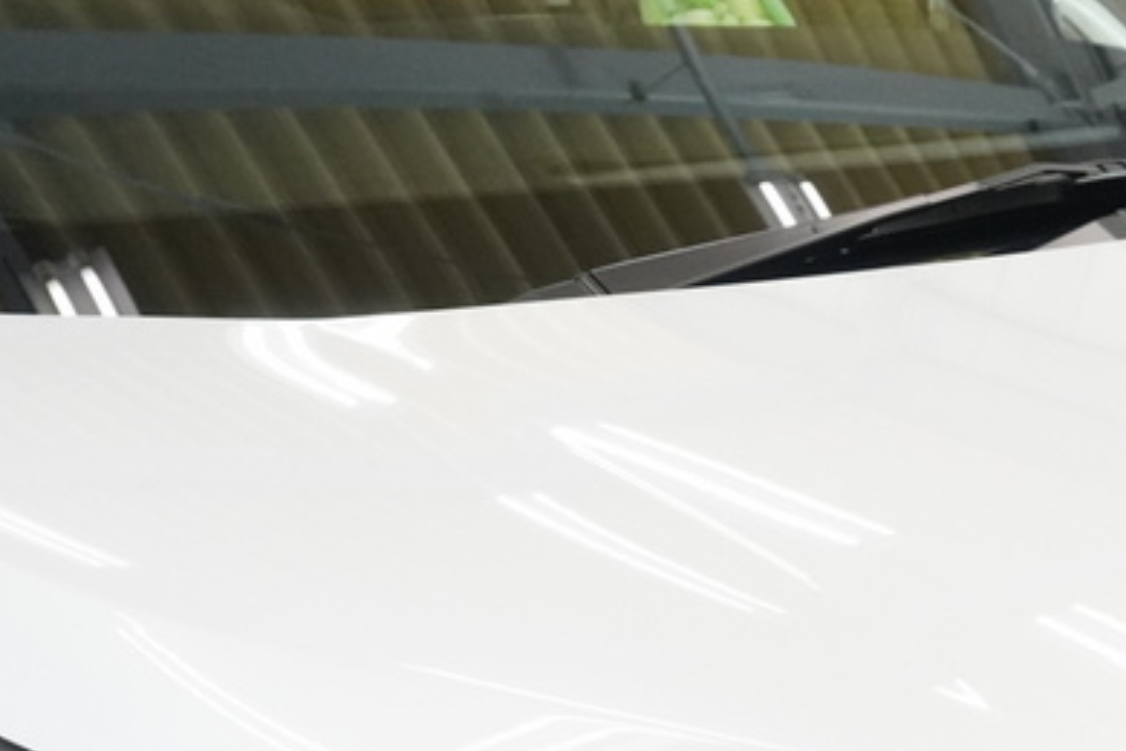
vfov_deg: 22.1
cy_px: 748
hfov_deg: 33.0
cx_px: 892
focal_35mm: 59
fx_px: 1845
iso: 3200
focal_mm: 16
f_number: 5.6
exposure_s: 1/200
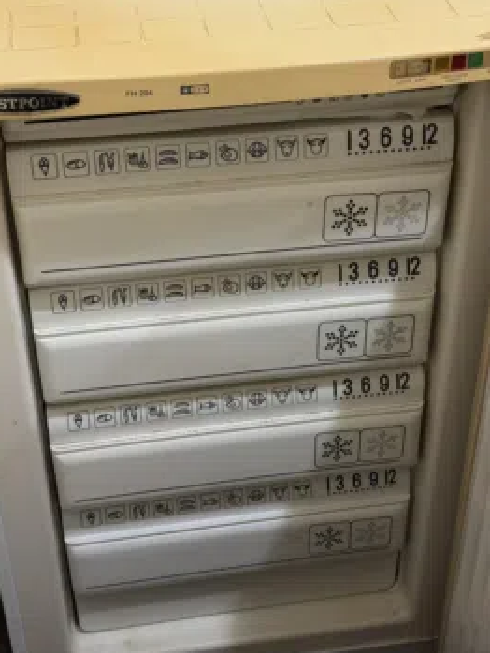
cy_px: 292
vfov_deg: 34.9
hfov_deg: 26.6
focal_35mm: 55
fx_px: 1037
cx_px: 232
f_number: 1.78
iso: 400
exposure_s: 1/33
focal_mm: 6.76
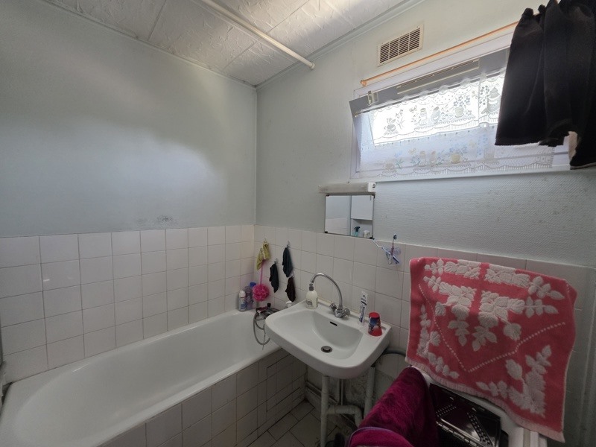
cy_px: 224
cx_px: 298
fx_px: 224
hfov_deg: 106.2
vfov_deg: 89.9
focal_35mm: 13
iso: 250
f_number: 1.9
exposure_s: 1/100
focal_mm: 2.2
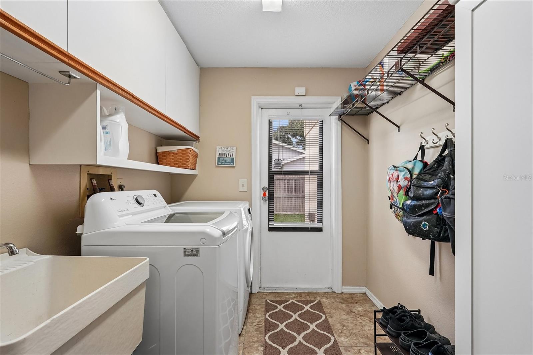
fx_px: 237
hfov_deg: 96.7
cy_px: 178
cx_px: 266
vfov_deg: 73.7
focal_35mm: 16
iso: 400
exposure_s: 1/25
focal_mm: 16
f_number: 8
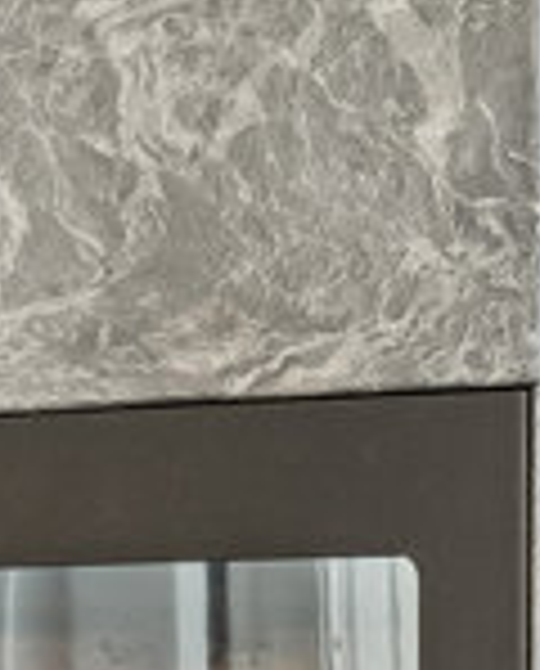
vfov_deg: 5.7
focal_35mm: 339
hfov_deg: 4.5
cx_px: -446
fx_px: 6745
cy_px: 787
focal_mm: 30
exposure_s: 1/200
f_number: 4
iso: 200
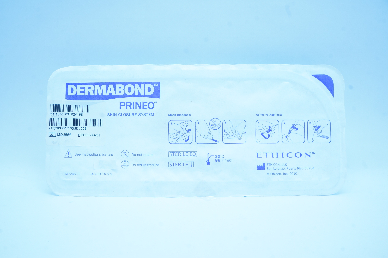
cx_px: 194
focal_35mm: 27
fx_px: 291
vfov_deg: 47.8
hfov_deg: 67.4
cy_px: 129
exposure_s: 1/13
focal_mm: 18
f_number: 13
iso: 400
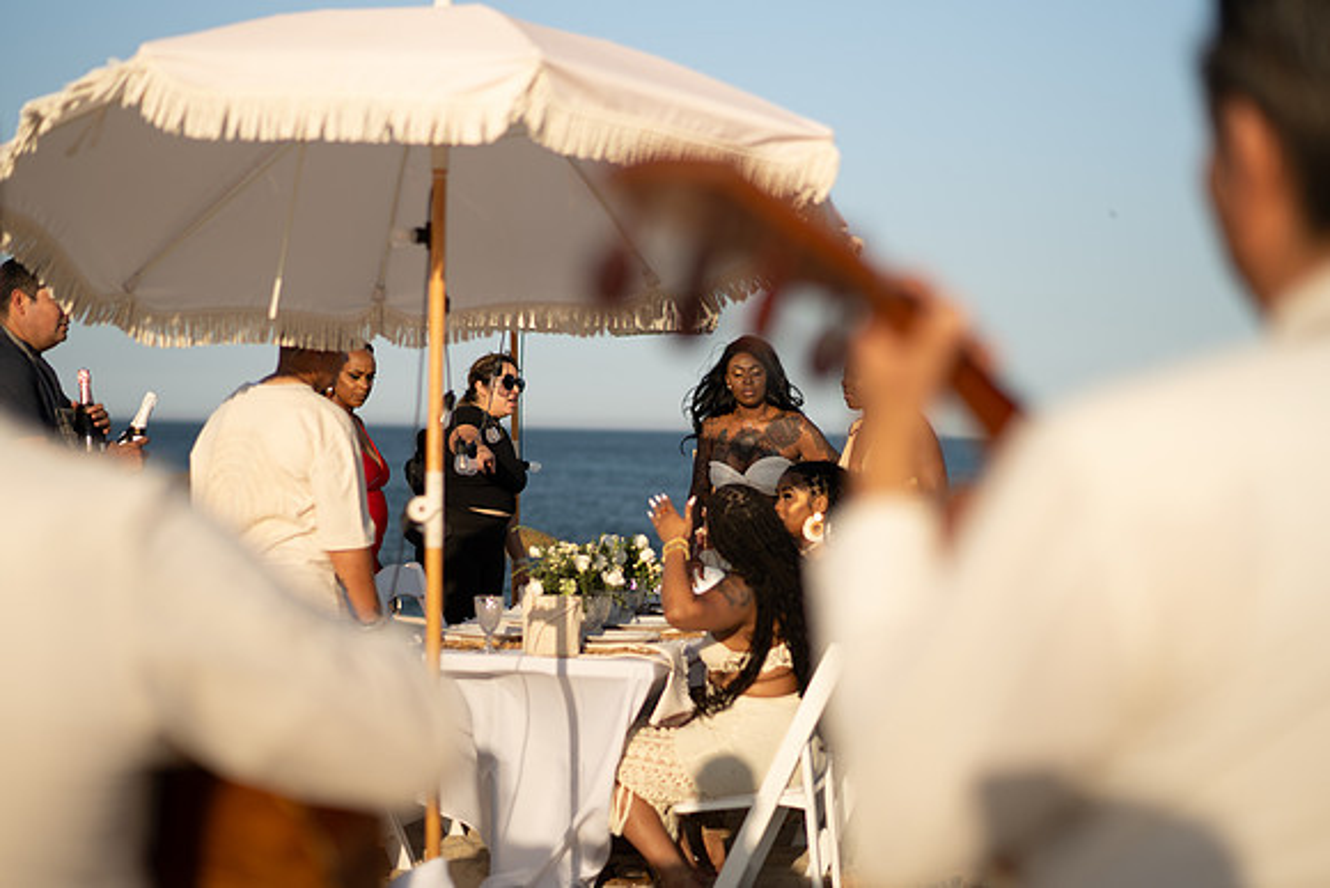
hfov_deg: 34.5
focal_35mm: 58
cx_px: 665
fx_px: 2143
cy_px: 444
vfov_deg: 23.4
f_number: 1.8
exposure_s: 1/8000
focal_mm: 58
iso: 100
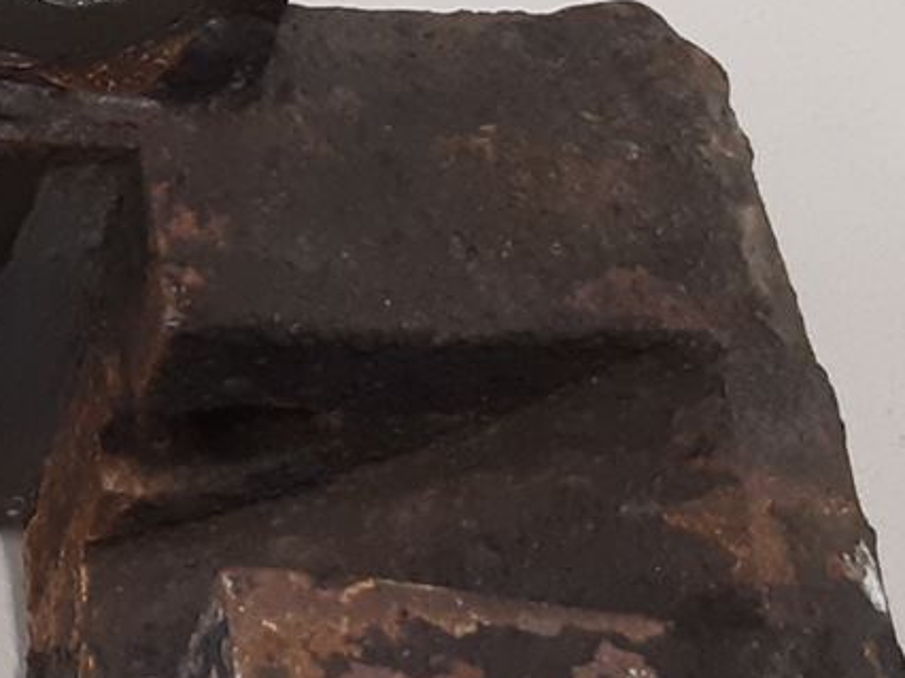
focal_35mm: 125
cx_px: -913
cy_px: 635
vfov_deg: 11.8
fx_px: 3266
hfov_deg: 13.5
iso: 200
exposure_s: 1/50
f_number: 1.7
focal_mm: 3.93
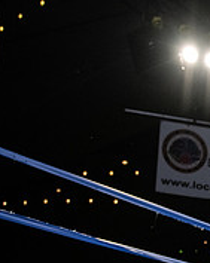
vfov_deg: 21.2
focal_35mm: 89
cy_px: 226
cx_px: 363
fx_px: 693
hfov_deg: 15.2
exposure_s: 1/1000
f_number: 2.8
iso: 2000
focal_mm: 26
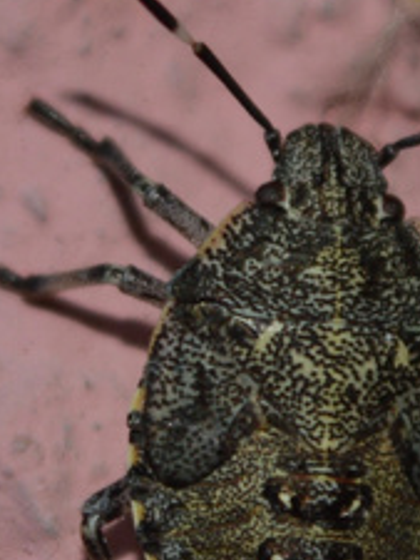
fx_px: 3642
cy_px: 361
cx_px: 328
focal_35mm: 225
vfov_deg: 8.8
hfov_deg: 6.6
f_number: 5.6
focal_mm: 55
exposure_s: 1/200
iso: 100
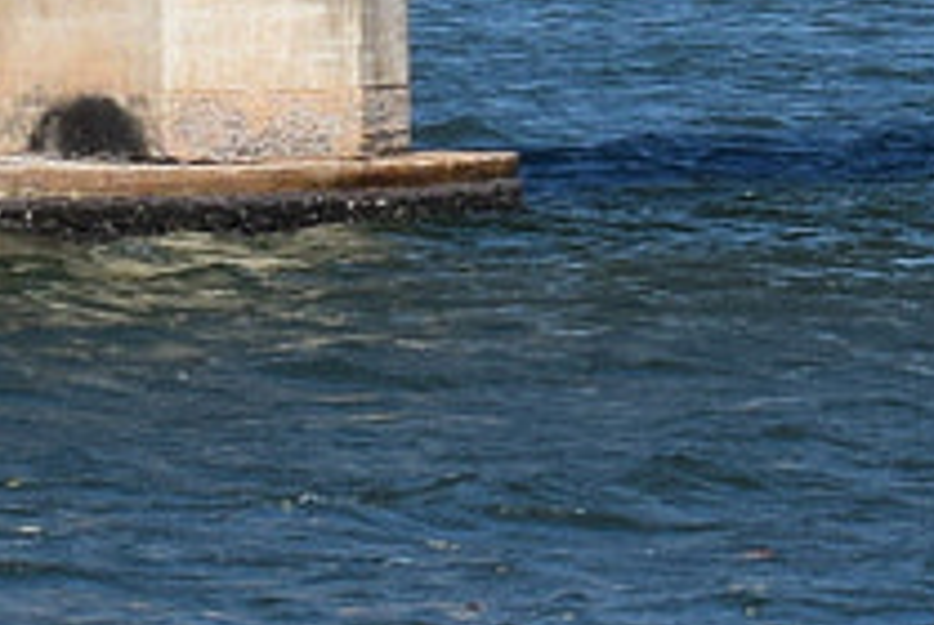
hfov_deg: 2.6
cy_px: -960
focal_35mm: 803
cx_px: 1175
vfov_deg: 1.7
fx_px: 20862
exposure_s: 1/500
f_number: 11
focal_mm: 70
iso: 360
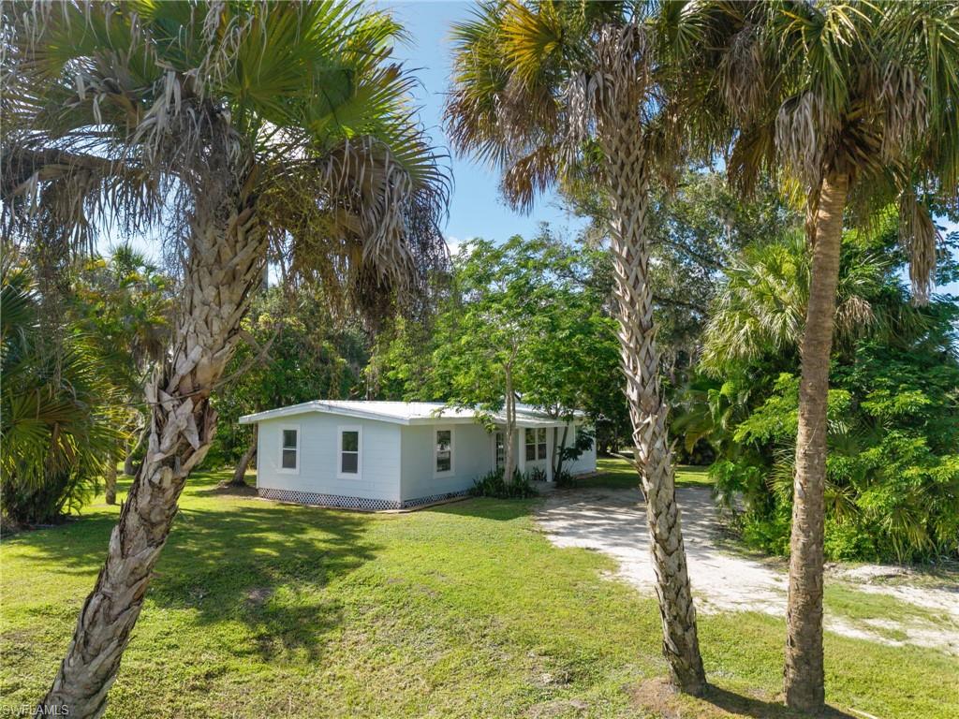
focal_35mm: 24
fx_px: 665
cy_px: 360
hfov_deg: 71.6
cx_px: 480
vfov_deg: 56.8
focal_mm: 8.67
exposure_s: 1/320
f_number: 1.8
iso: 100
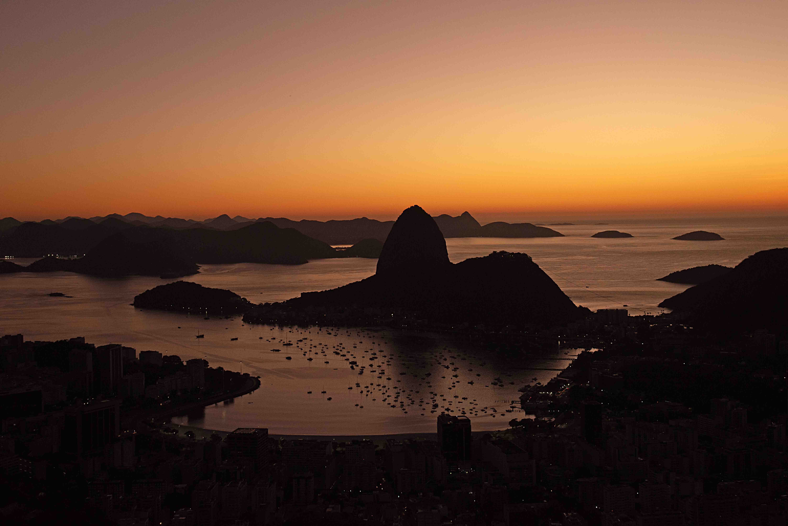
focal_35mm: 46
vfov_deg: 29.3
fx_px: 1007
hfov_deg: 42.7
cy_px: 263
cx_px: 394
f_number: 8
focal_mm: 46
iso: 640
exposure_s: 1/200
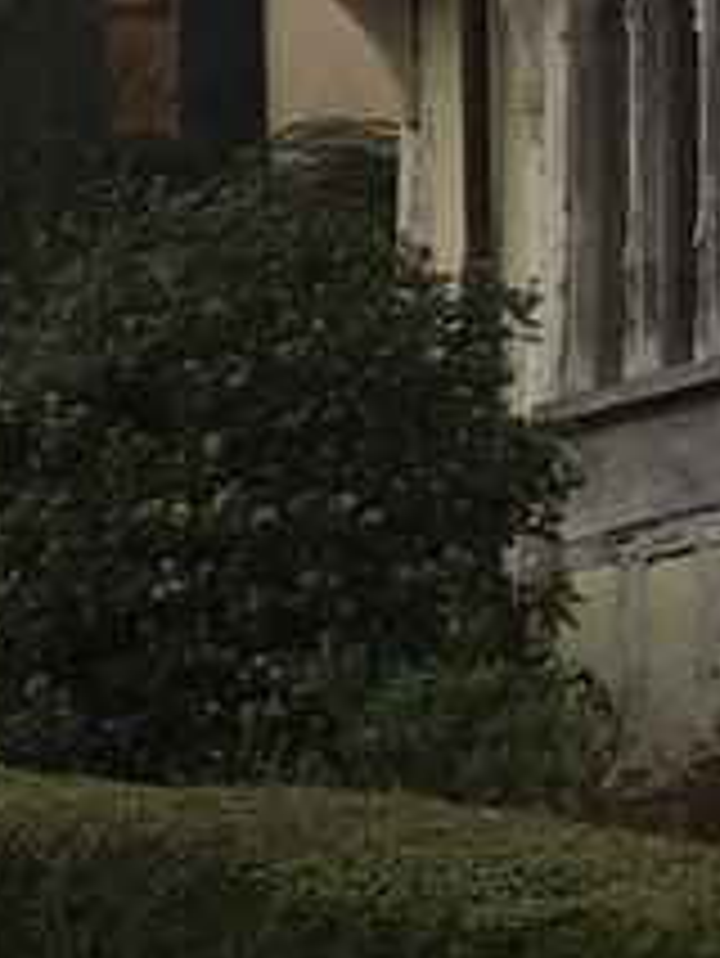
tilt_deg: +5.5
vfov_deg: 9.1
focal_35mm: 218
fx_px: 6040
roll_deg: +0.6
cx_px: -1112
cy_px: 427
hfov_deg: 6.4
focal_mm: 4.15
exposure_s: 1/101
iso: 32
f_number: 2.2
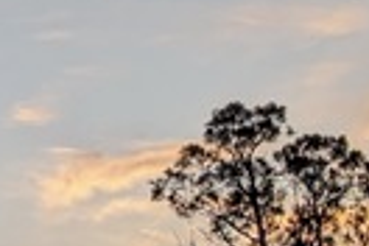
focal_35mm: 212
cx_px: -226
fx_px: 2173
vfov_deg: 6.4
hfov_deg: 9.4
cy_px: 414
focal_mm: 6.81
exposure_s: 1/724
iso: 37
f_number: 1.85
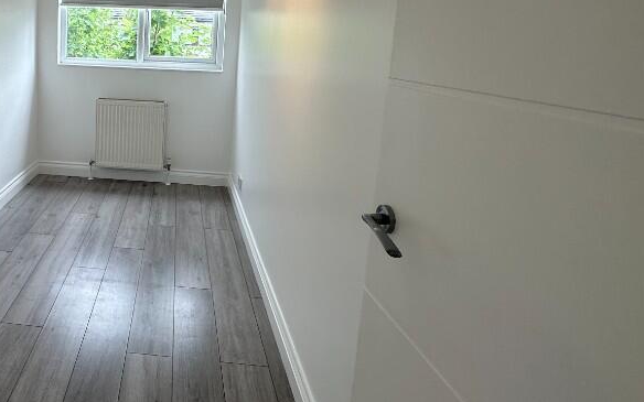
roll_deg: -3.2
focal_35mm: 26
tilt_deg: -7.3
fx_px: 456
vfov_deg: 45.8
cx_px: 136
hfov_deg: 64.6
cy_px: 97
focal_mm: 2.22
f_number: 2.2
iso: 40
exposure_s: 1/129
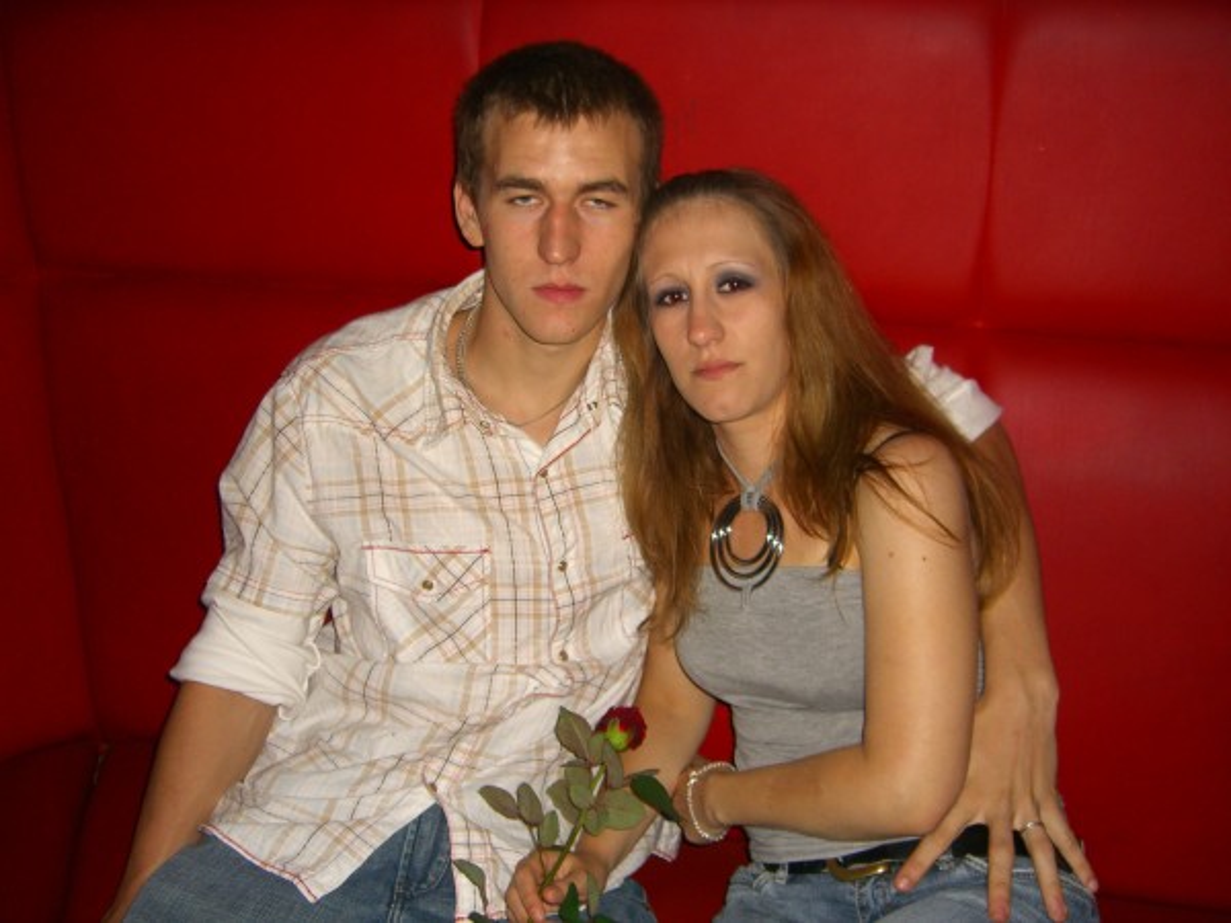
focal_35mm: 38
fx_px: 1351
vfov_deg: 37.7
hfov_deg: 49.0
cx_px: 616
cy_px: 462
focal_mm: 7.9
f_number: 2.8
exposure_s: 1/60
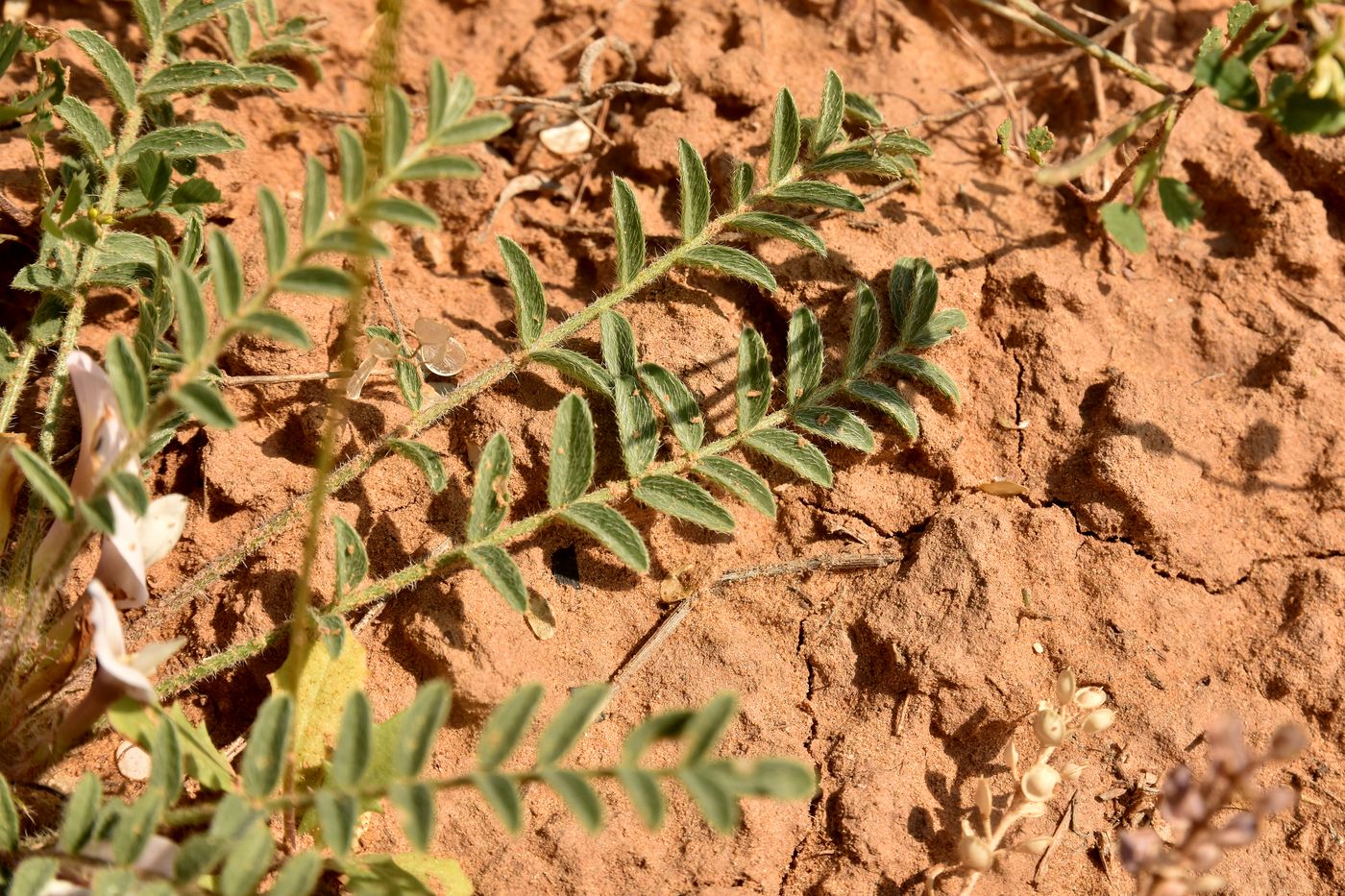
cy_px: 448
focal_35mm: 75
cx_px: 672
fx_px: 2802
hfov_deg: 27.0
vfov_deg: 18.2
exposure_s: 1/500
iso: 250
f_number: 11
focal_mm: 50
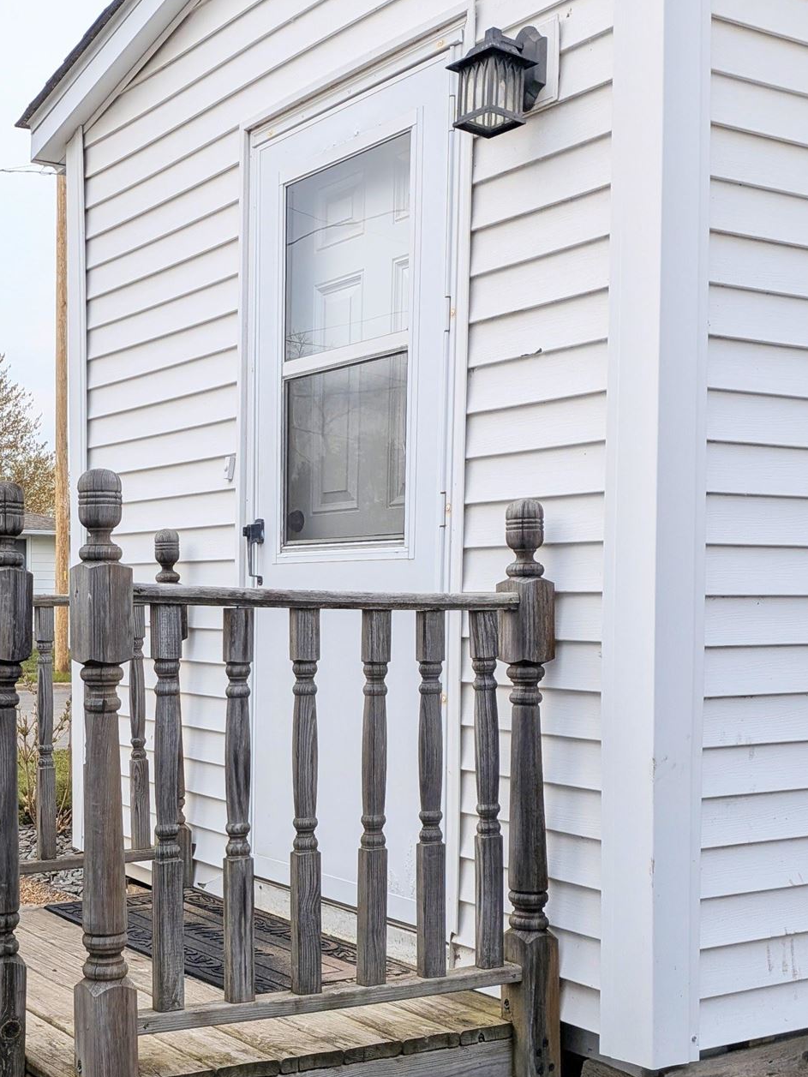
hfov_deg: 31.8
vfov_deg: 42.6
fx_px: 1369
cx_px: 135
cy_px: 668
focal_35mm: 44
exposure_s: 1/135
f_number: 1.7
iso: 32
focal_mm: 4.53
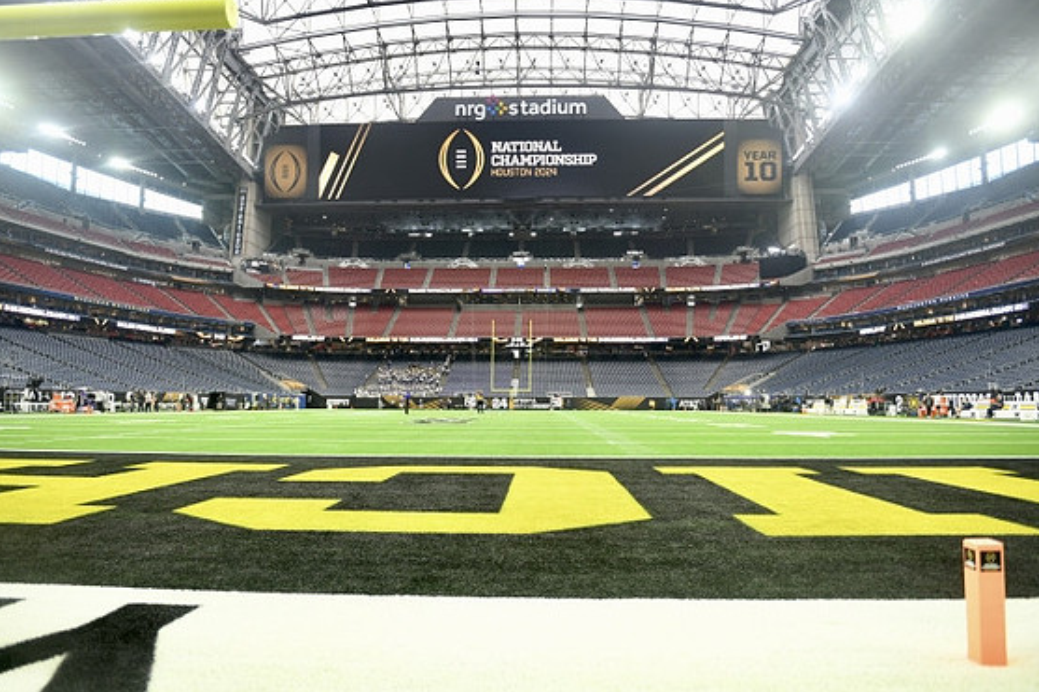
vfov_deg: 51.3
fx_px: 721
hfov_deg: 71.5
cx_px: 506
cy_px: 337
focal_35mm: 25
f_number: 2.8
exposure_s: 1/250
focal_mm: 24
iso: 640
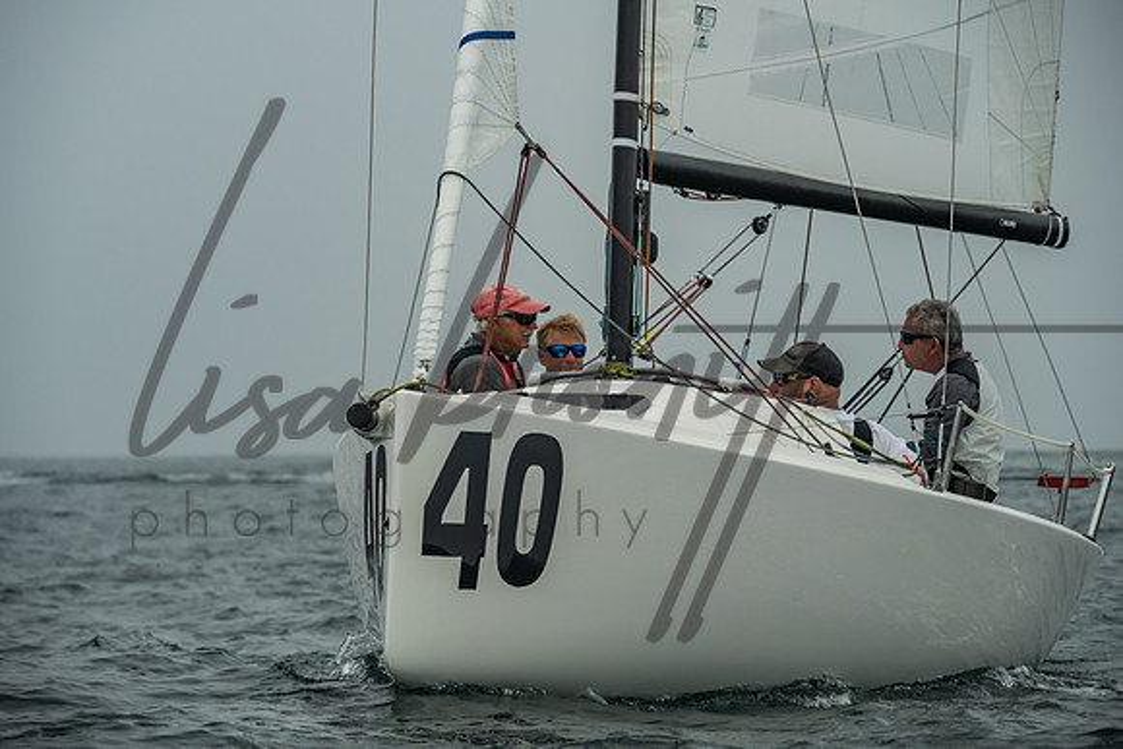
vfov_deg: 6.8
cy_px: 374
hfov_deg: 10.2
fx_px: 6269
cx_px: 543
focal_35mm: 201
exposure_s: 1/1600
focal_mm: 190
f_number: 9
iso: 800
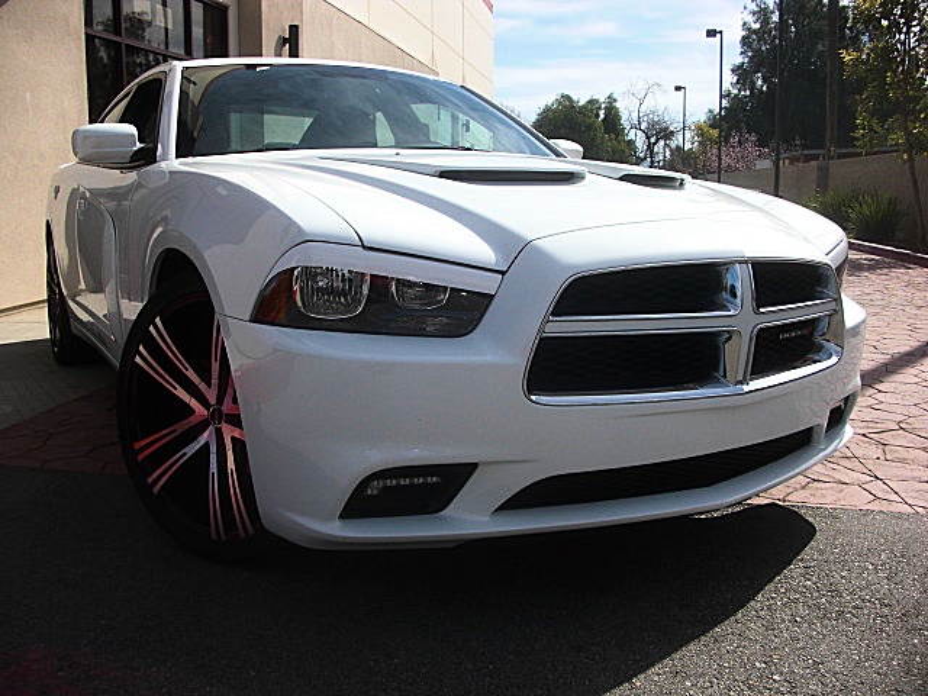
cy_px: 348
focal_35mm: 36
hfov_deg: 51.4
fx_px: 965
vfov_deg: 39.7
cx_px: 464
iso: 50
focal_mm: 6.3
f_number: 7.9
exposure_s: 1/160
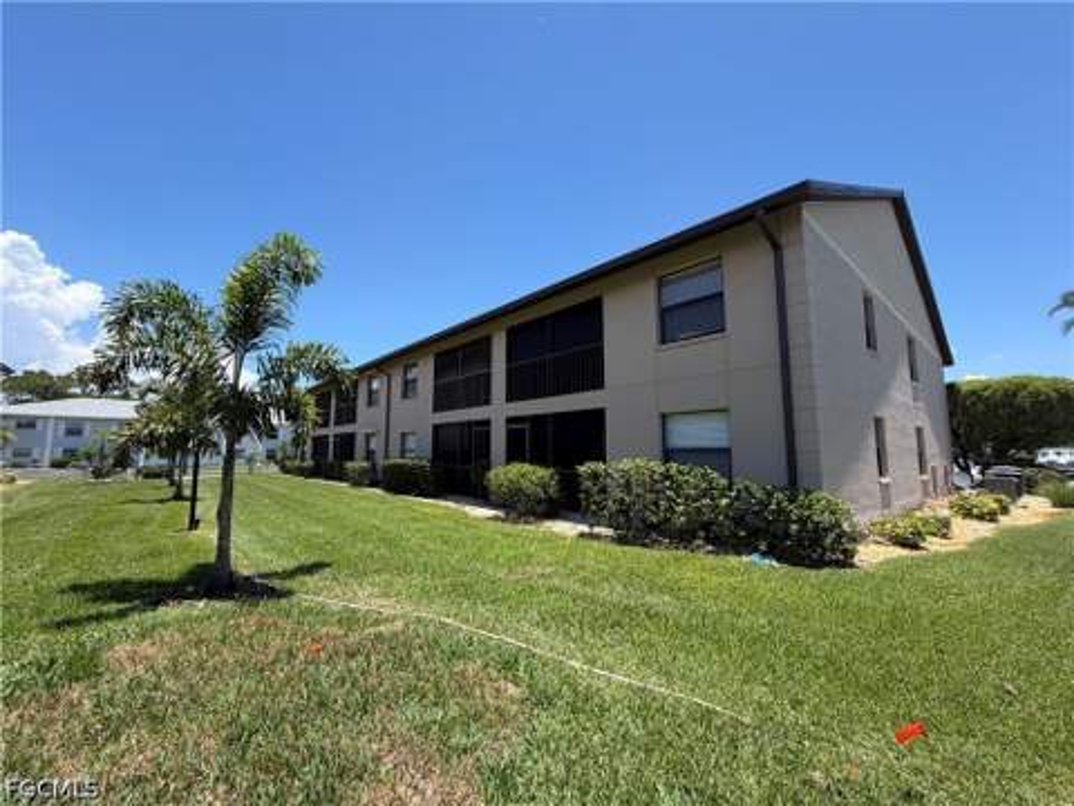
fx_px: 434
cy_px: 403
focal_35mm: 14
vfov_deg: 85.7
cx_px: 537
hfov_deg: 102.1
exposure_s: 1/770
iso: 32
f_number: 2.2
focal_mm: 2.22
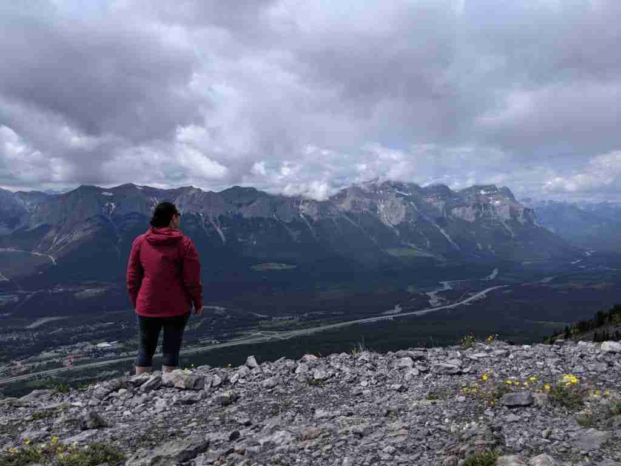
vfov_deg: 51.4
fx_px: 484
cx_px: 310
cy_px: 233
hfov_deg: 65.3
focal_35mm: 27
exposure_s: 1/4695
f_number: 1.8
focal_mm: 4.44
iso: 71
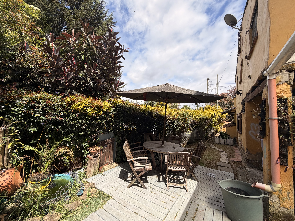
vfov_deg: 85.7
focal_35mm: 14
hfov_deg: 102.1
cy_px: 110
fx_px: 119
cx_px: 148
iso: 25
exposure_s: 1/770
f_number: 2.2
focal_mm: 2.22
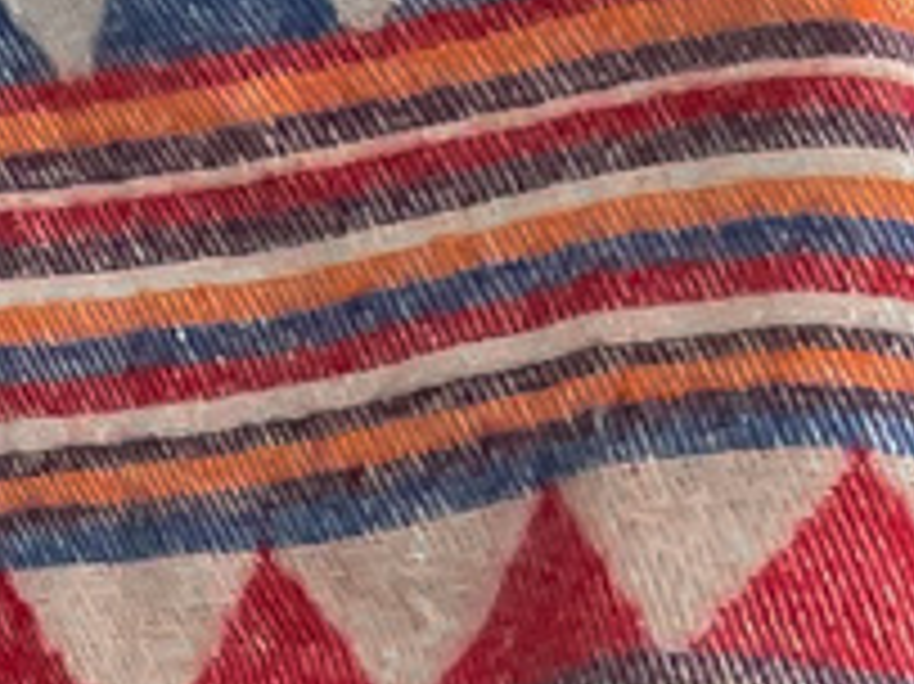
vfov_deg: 5.8
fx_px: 6043
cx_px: 842
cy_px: 2385
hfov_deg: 8.6
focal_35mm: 229
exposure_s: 1/80
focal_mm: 3
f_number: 1.8
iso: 64
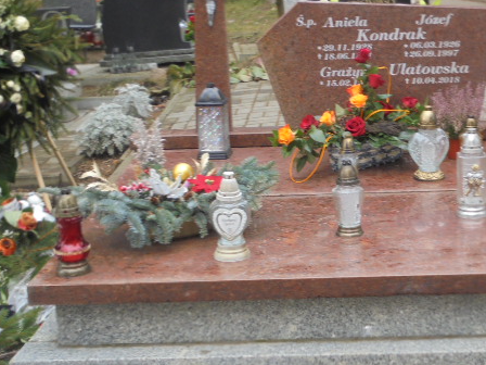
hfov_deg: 27.6
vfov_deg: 21.0
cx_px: 331
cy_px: 159
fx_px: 983
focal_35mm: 70
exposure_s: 1/30
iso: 100
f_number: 4.8
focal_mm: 8.9
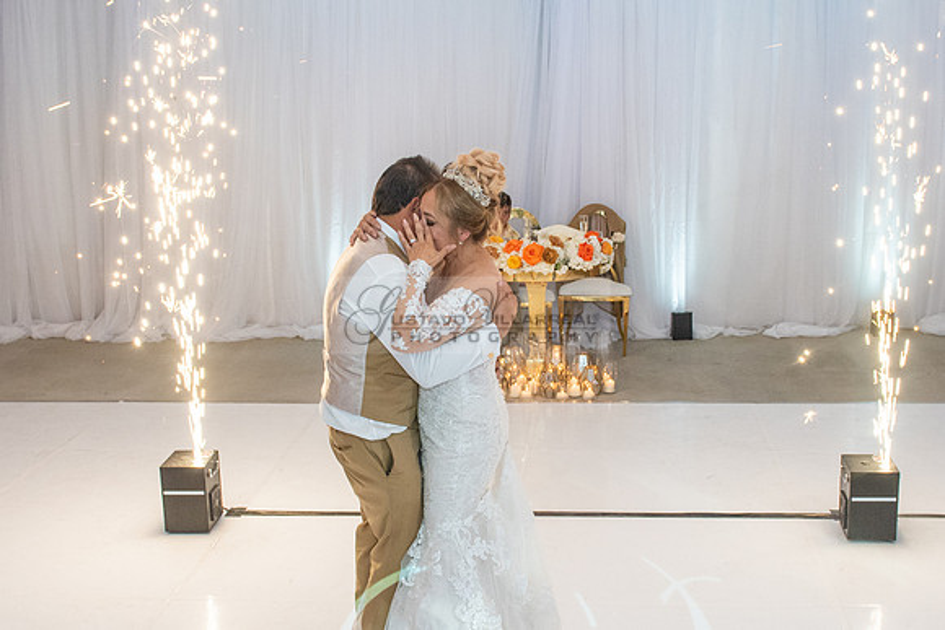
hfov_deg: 40.7
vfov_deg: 27.8
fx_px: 1275
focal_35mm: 49
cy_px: 328
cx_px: 490
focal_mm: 24
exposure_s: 1/160
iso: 1000
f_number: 4.5
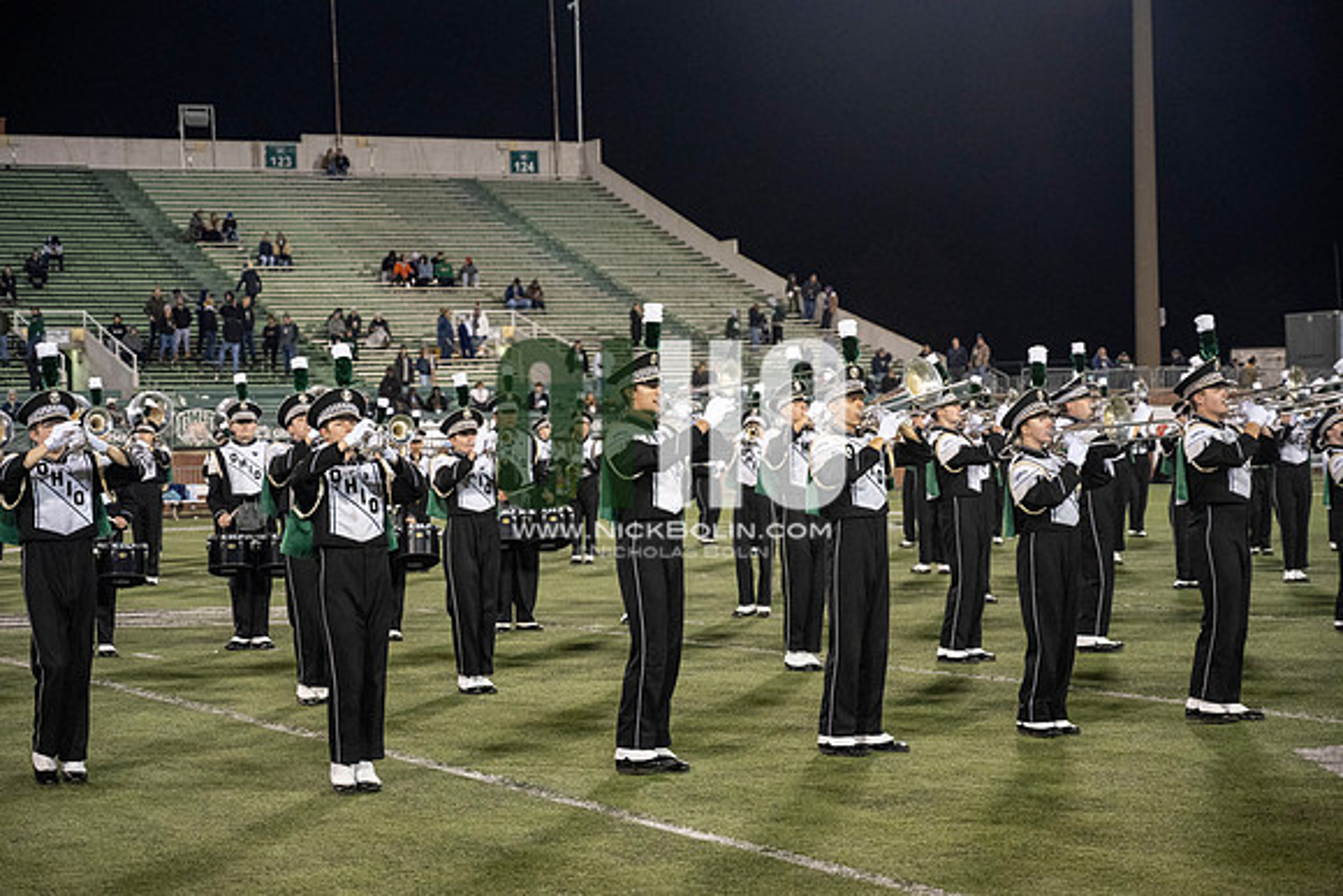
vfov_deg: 19.5
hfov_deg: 28.8
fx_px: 2612
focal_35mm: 70
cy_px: 448
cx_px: 672
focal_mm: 70
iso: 2000
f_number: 4
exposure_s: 1/500
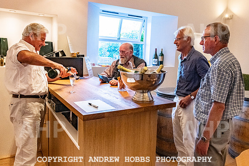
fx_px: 209
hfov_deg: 61.5
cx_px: 135
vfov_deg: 43.3
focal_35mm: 30
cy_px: 76
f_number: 5
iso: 3600
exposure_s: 1/400
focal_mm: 24
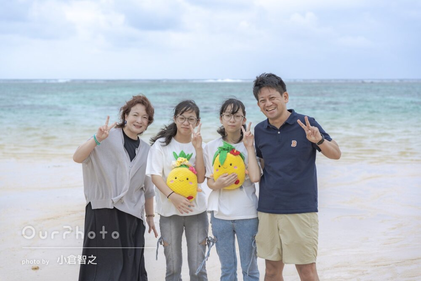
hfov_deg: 27.7
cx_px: 210
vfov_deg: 18.7
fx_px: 852
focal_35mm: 73
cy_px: 140
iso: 200
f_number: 4
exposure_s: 1/1600
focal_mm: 70
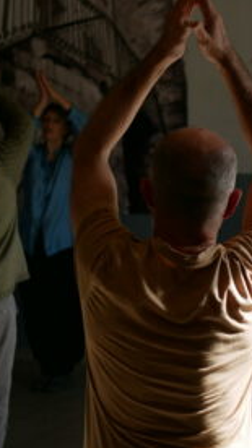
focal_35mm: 120
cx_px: 275
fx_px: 1427
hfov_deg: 10.0
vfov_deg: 17.9
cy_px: 216
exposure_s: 1/500
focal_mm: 38
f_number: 2.8
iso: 200
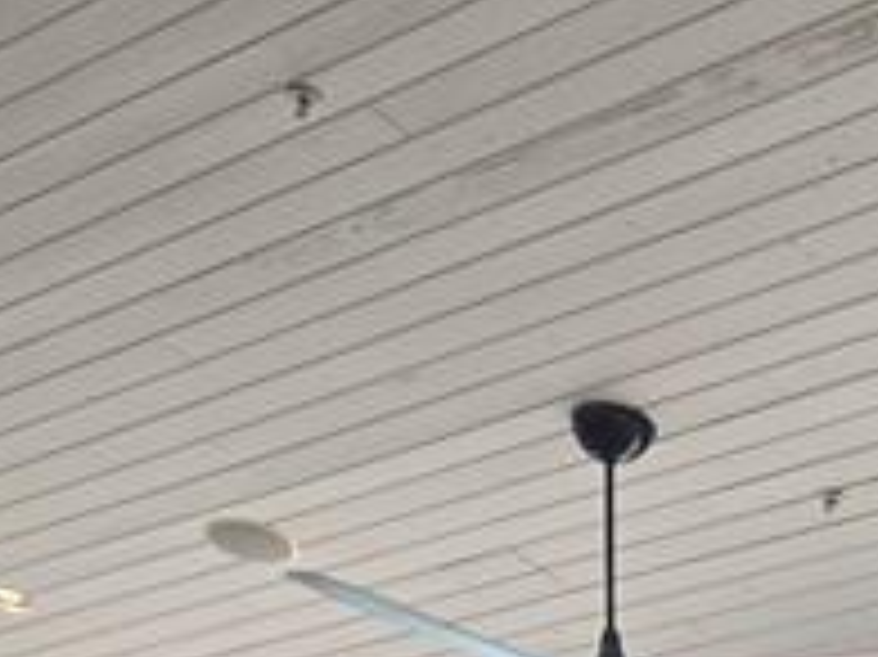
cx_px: 770
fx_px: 3067
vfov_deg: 11.2
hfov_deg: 16.1
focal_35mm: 121
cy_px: 1260
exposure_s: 1/385
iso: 25
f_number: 1.8
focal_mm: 5.4
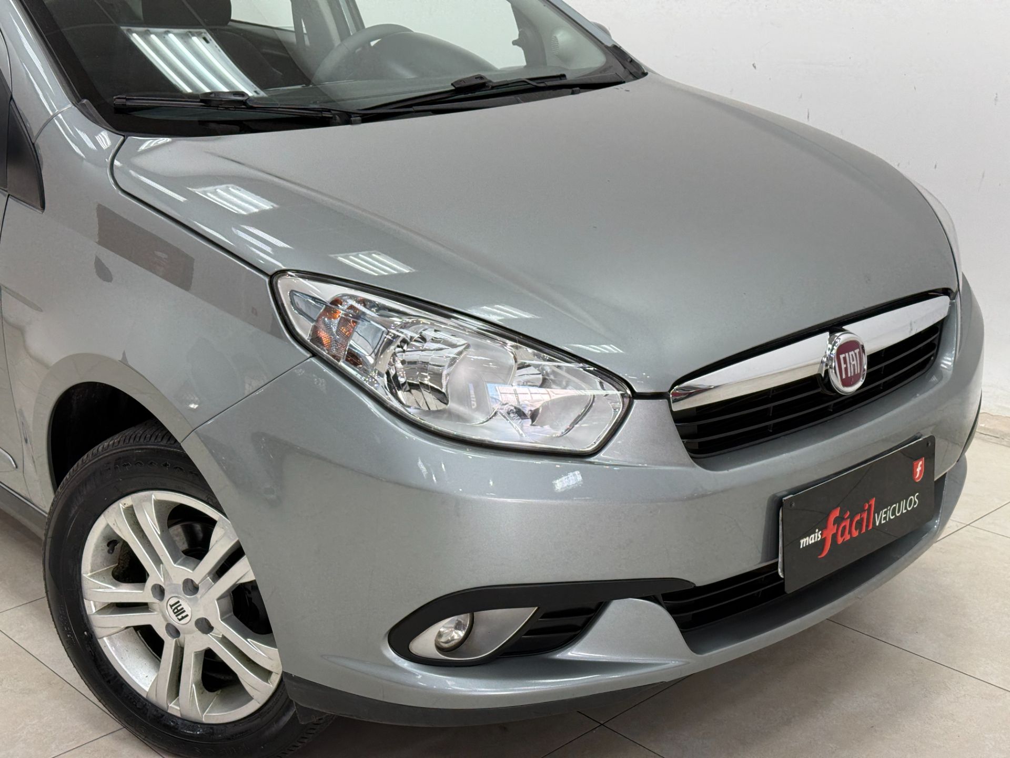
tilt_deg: -17.1
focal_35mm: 48
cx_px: 505
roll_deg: +2.0
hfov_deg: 39.7
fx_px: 1401
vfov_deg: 30.3
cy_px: 379
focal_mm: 6.76
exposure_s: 1/60
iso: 50
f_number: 1.78
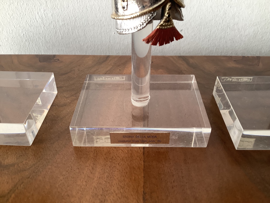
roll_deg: +0.7
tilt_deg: -38.5
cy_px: 102
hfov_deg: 58.4
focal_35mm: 31
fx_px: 242
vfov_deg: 45.4
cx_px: 135
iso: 80
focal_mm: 3.3
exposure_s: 1/50
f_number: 2.4
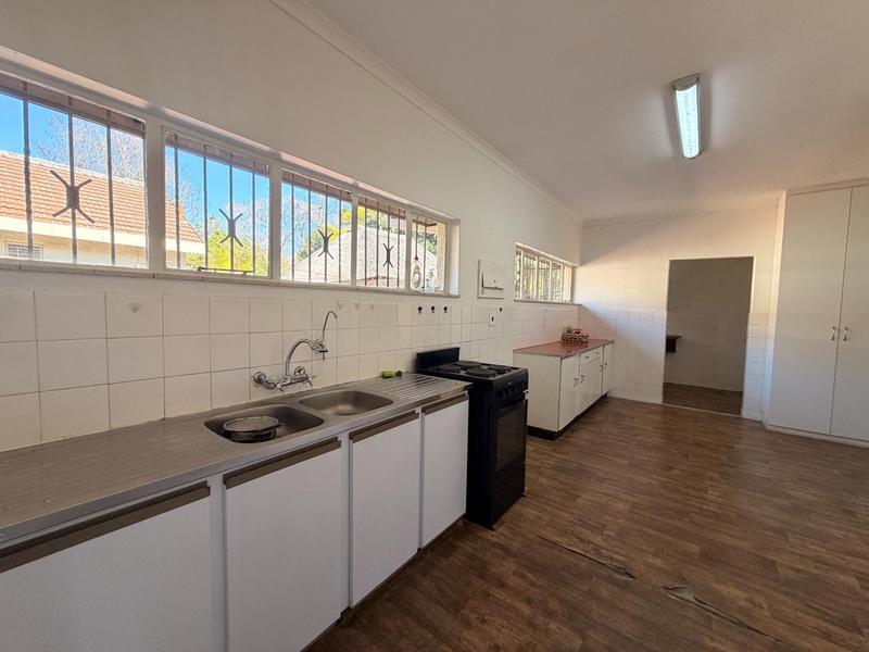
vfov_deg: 85.7
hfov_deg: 102.1
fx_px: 351
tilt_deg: -0.5
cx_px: 434
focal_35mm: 14
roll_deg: -0.7
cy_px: 326
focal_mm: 2.22
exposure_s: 1/121
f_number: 2.2
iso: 200
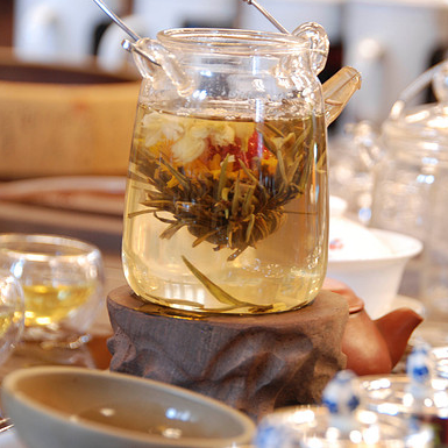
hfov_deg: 8.7
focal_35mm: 202
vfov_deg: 8.7
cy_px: 223
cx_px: 278
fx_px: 2952
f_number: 5.6
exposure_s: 1/2.5
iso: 250
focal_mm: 105
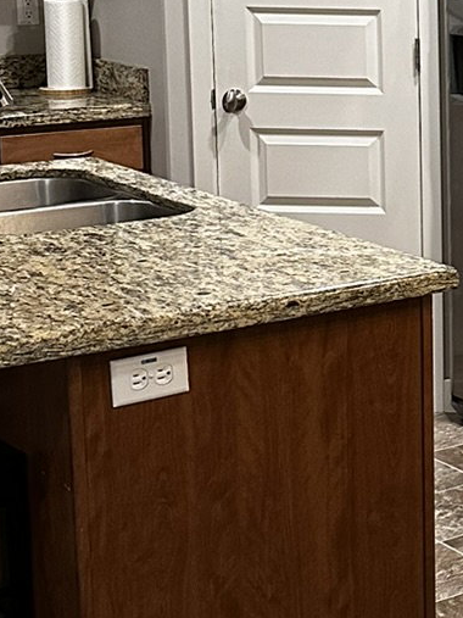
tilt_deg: -6.9
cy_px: 122
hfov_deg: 13.6
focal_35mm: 97
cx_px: 844
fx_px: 1731
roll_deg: -1.2
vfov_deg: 20.0
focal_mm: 6.86
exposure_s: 1/60
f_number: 1.78
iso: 400
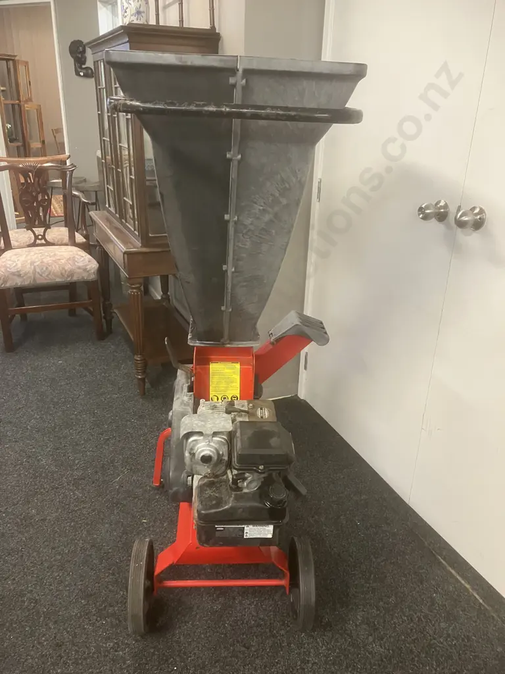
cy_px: 337
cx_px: 252
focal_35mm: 28
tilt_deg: -21.7
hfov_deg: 49.7
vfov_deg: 63.4
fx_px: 545
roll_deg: -0.9
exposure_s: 1/50
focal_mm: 3.99
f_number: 1.8
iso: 320
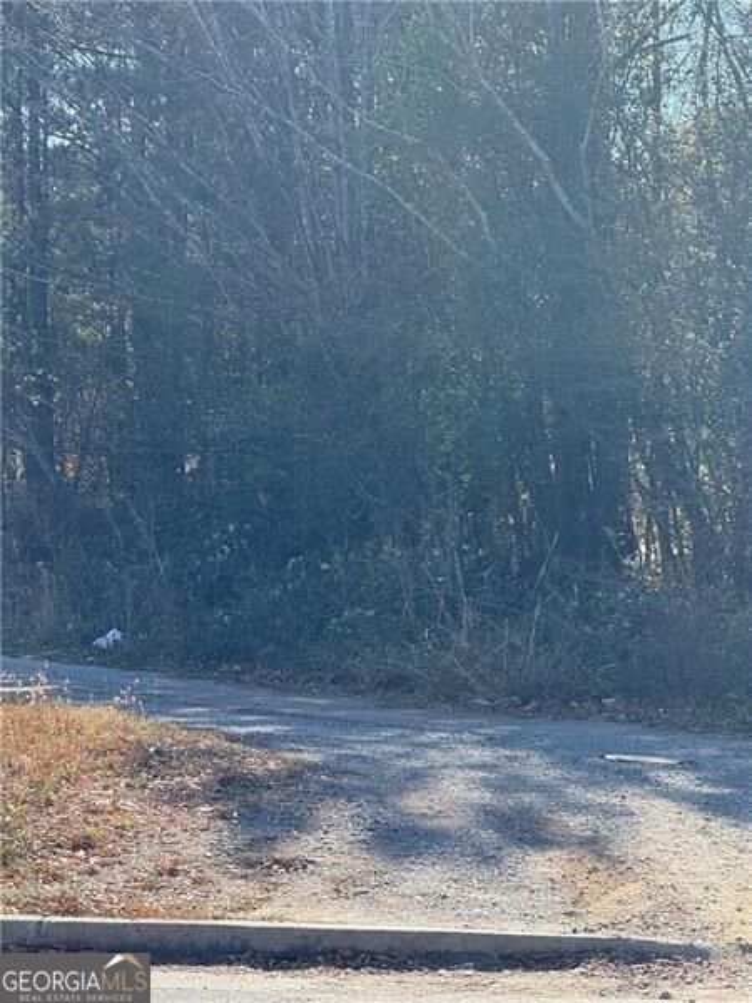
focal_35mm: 120
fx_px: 3476
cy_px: 502
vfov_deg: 16.4
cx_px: 376
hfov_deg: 12.3
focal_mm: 15.66
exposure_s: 1/687
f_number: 2.8
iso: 64
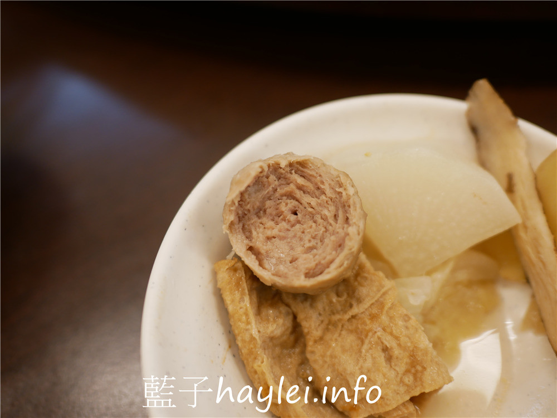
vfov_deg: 46.8
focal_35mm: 30
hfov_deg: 60.0
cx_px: 278
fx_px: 483
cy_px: 209
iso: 200
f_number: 1.7
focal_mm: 15
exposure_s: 1/60
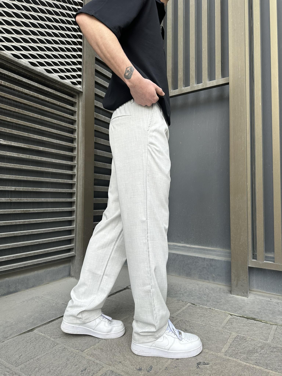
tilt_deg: +3.5
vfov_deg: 71.6
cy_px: 188
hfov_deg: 56.8
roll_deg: -0.9
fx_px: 261
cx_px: 141
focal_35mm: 24
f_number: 1.78
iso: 80
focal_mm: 6.86
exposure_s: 1/389
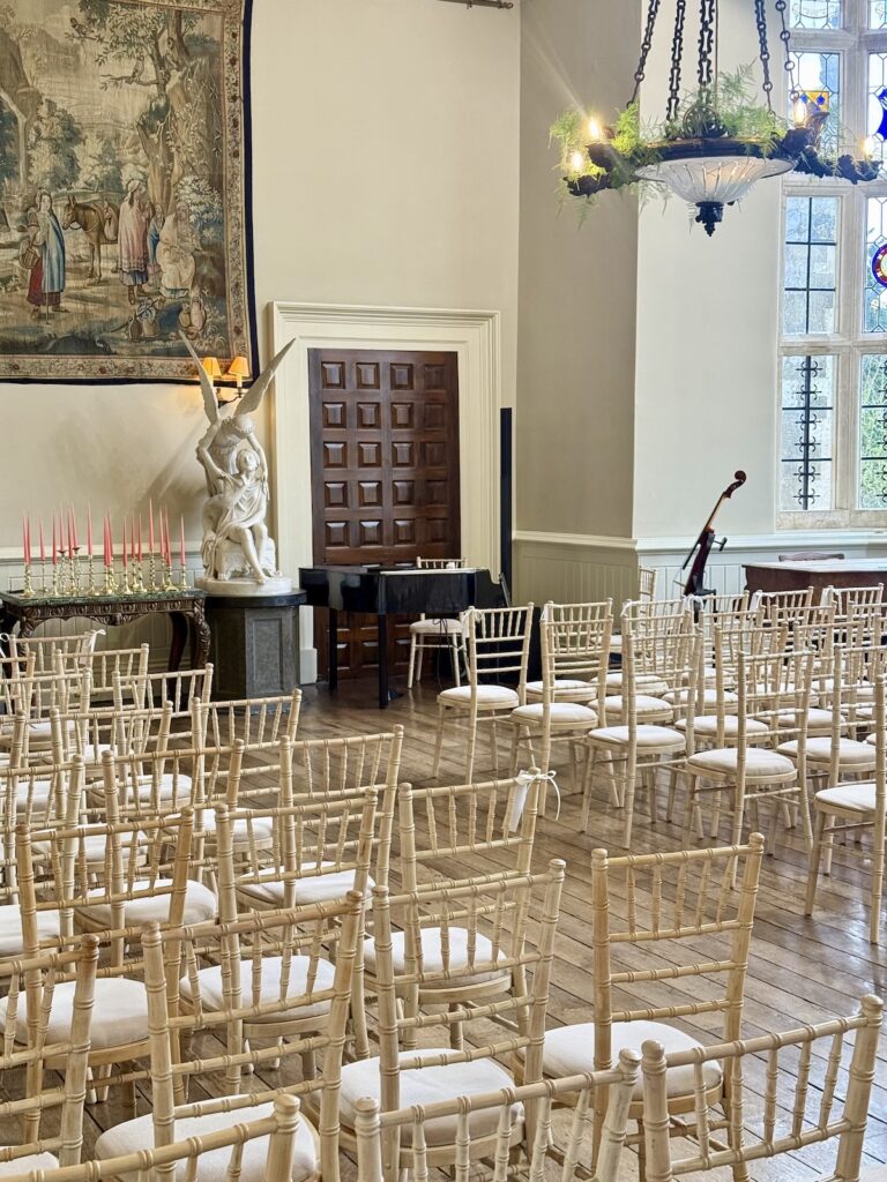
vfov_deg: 39.7
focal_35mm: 48
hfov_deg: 30.3
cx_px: 444
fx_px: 1640
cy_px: 591
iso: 250
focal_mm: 6.76
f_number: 1.78
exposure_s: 1/50
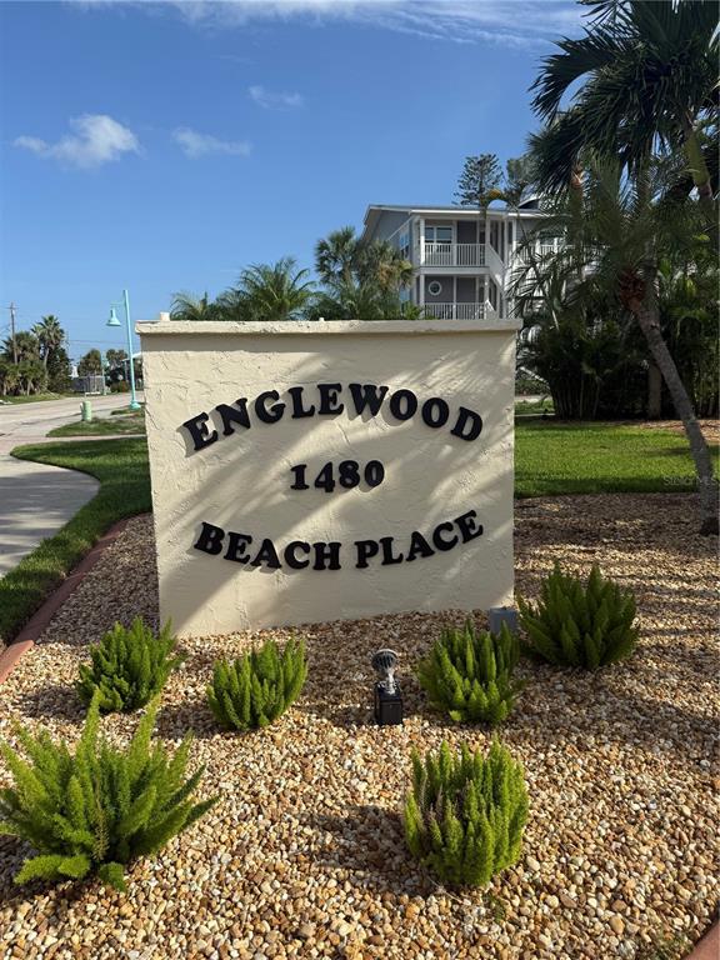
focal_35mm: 24
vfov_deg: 71.6
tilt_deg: -8.6
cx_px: 360
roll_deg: +1.3
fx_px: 666
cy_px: 480
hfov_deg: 56.8
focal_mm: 6.76
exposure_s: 1/5714
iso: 80
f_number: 1.78
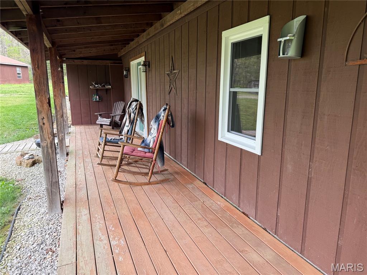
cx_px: 184
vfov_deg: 56.8
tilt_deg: -8.1
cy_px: 138
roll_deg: +0.2
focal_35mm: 24
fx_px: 254
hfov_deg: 71.6
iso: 64
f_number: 1.78
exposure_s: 1/250
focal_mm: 6.76
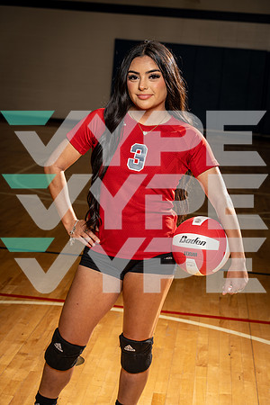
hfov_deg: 19.5
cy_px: 202
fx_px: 787
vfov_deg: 28.8
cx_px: 135
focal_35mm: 70
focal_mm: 70
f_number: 5.6
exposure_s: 1/250
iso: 125
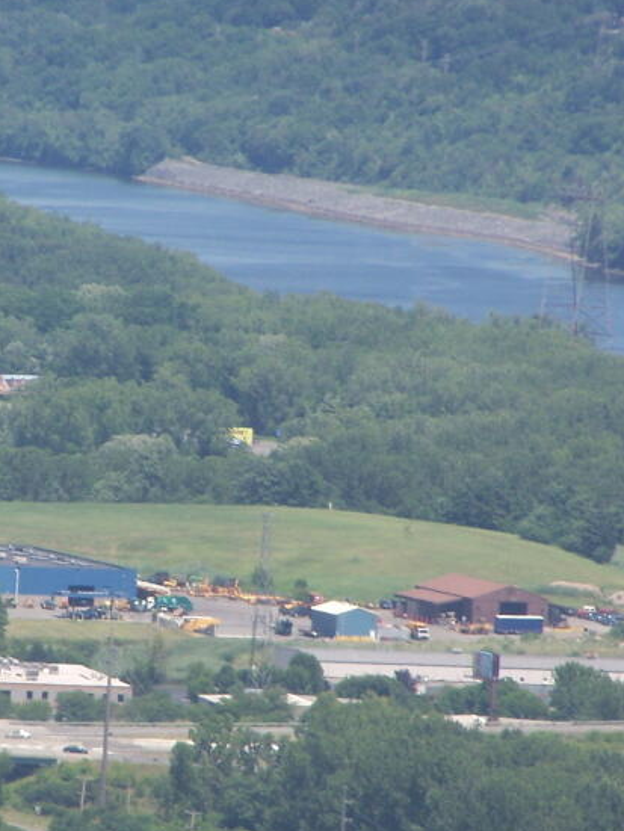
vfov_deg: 2.8
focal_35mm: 707
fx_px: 16980
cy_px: 500
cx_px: 215
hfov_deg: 2.1
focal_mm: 63
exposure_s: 1/400
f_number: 3.7
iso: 80
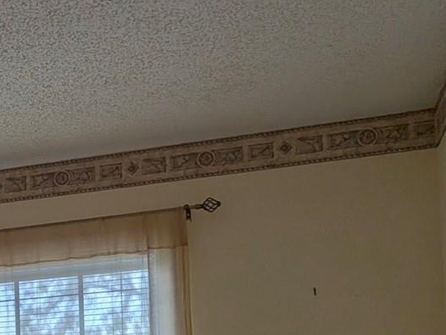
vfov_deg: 19.0
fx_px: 941
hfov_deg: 23.6
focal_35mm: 73
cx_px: -130
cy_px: 403
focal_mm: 4.53
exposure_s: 1/538
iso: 27
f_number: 1.7
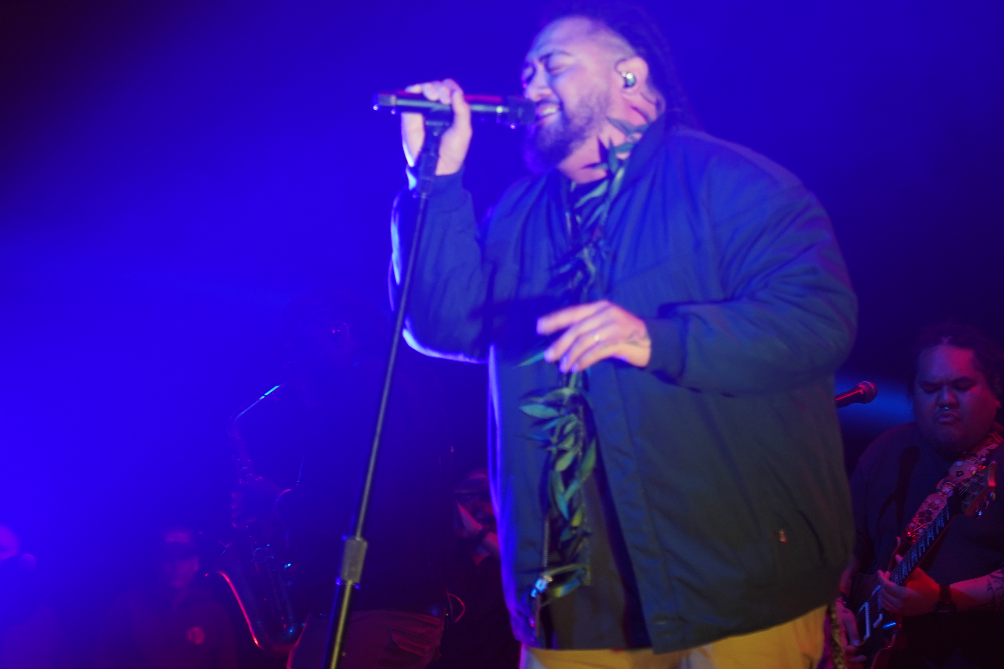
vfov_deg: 9.1
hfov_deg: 13.6
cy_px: 190
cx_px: 604
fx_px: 4211
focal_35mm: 151
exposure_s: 1/125
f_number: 4
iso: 800
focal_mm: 105
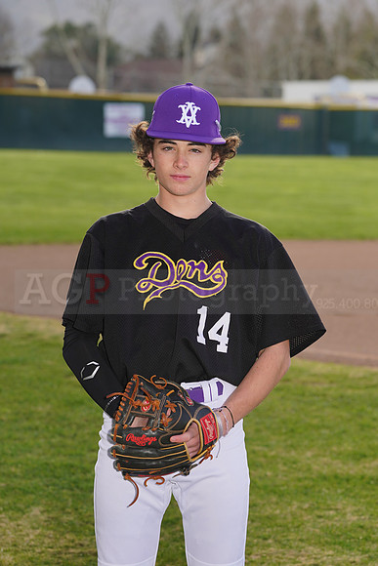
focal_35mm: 152
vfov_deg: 13.5
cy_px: 283
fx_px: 2392
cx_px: 189
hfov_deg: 9.0
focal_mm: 152
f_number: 7.1
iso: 100
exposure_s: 1/200
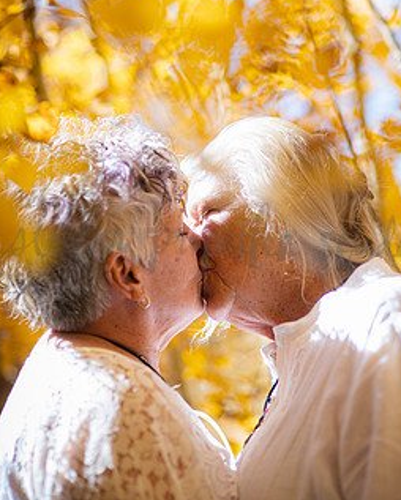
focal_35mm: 113
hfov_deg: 13.7
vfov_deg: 17.0
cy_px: 238
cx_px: 223
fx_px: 1675
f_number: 1.6
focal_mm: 85
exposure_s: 1/1600
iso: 100
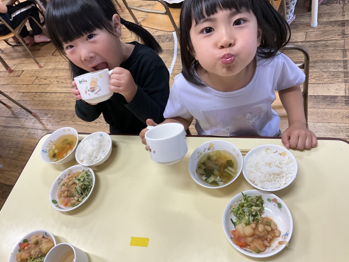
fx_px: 292
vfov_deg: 48.2
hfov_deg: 61.7
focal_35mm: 29
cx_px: 174
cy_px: 131
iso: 50
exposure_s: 1/60
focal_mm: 3
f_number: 1.8
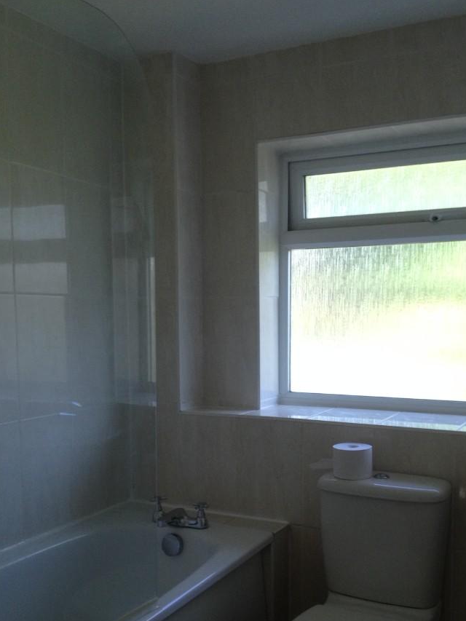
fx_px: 754
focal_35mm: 42
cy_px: 369
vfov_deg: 44.6
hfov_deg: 34.4
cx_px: 229
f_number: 2.4
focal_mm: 4.28
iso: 100
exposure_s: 1/120
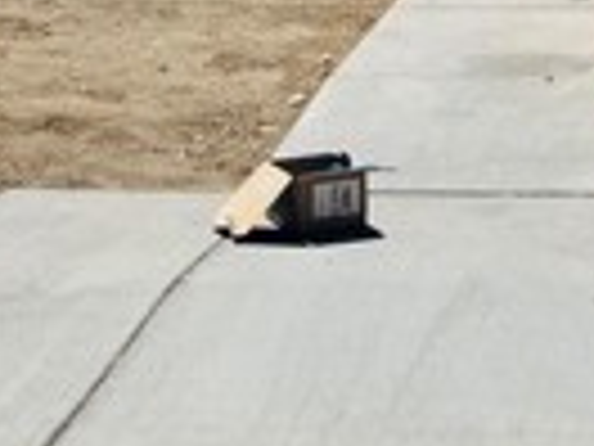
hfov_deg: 16.8
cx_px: 518
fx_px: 1991
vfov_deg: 11.9
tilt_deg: +2.1
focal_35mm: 116
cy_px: -306
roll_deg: +0.4
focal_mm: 6.76
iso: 80
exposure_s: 1/7937
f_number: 1.78
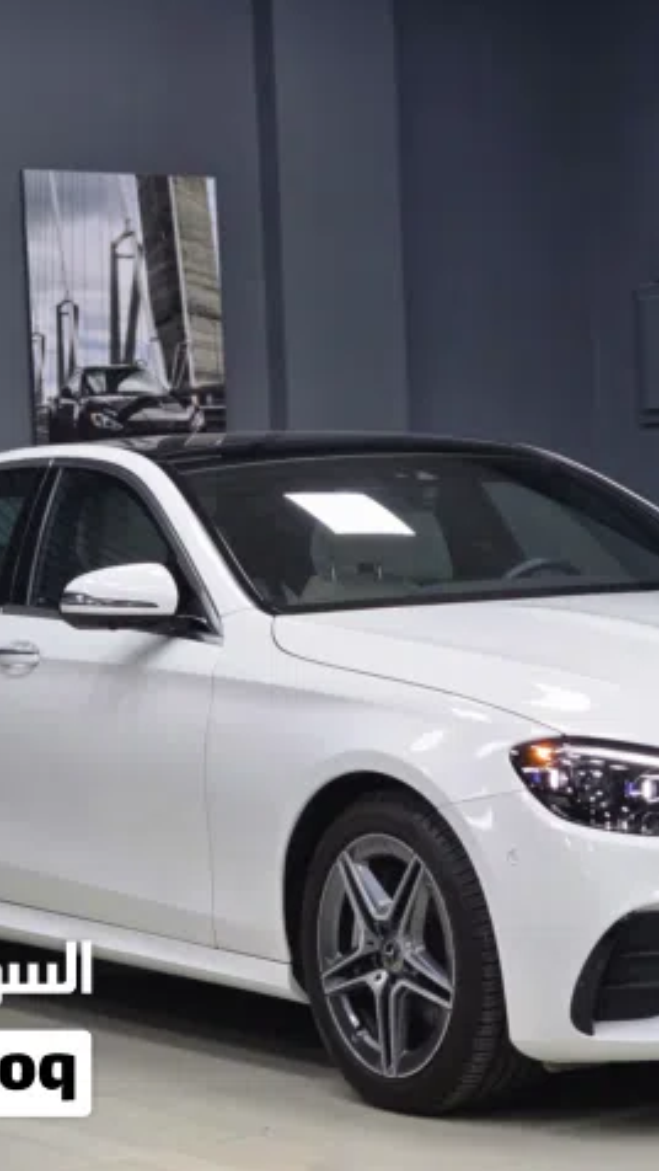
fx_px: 3135
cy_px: 586
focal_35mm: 101
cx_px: 462
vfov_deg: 21.1
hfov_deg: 12.0
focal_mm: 7.9
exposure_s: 1/50
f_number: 2.4
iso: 50
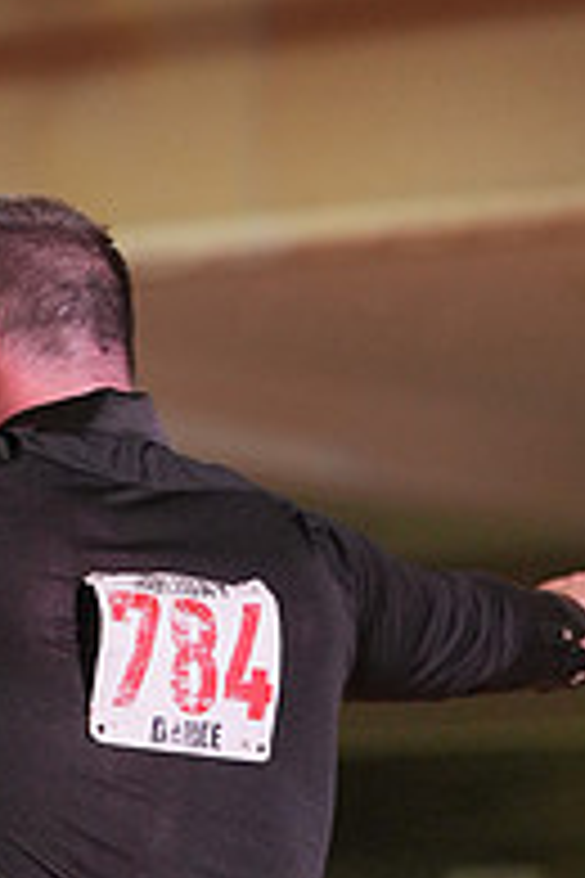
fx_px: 9920
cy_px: 1139
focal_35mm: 407
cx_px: -200
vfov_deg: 5.0
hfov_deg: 3.4
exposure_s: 1/500
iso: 2500
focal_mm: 137
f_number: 4
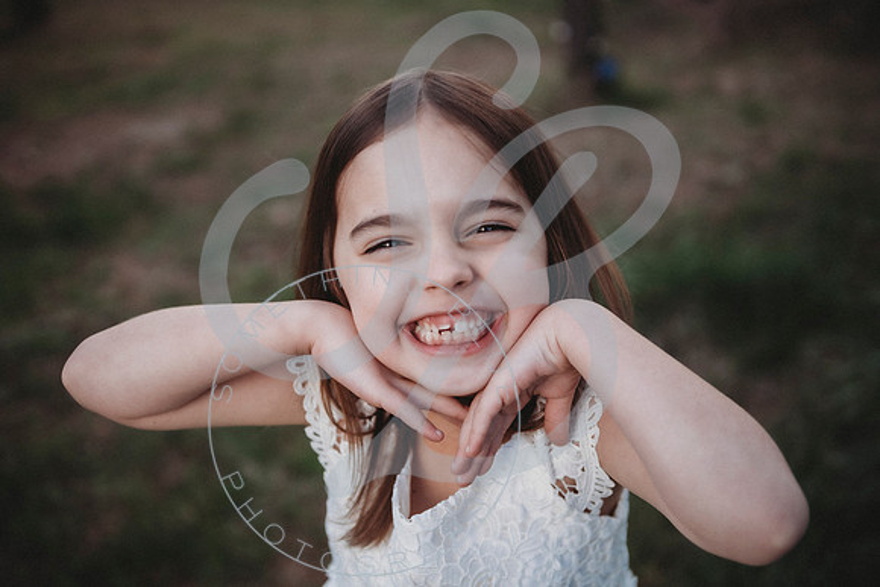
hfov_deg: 41.1
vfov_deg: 28.1
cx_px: 440
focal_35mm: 48
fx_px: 1174
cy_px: 294
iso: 100
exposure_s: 1/200
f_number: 2.8
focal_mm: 48
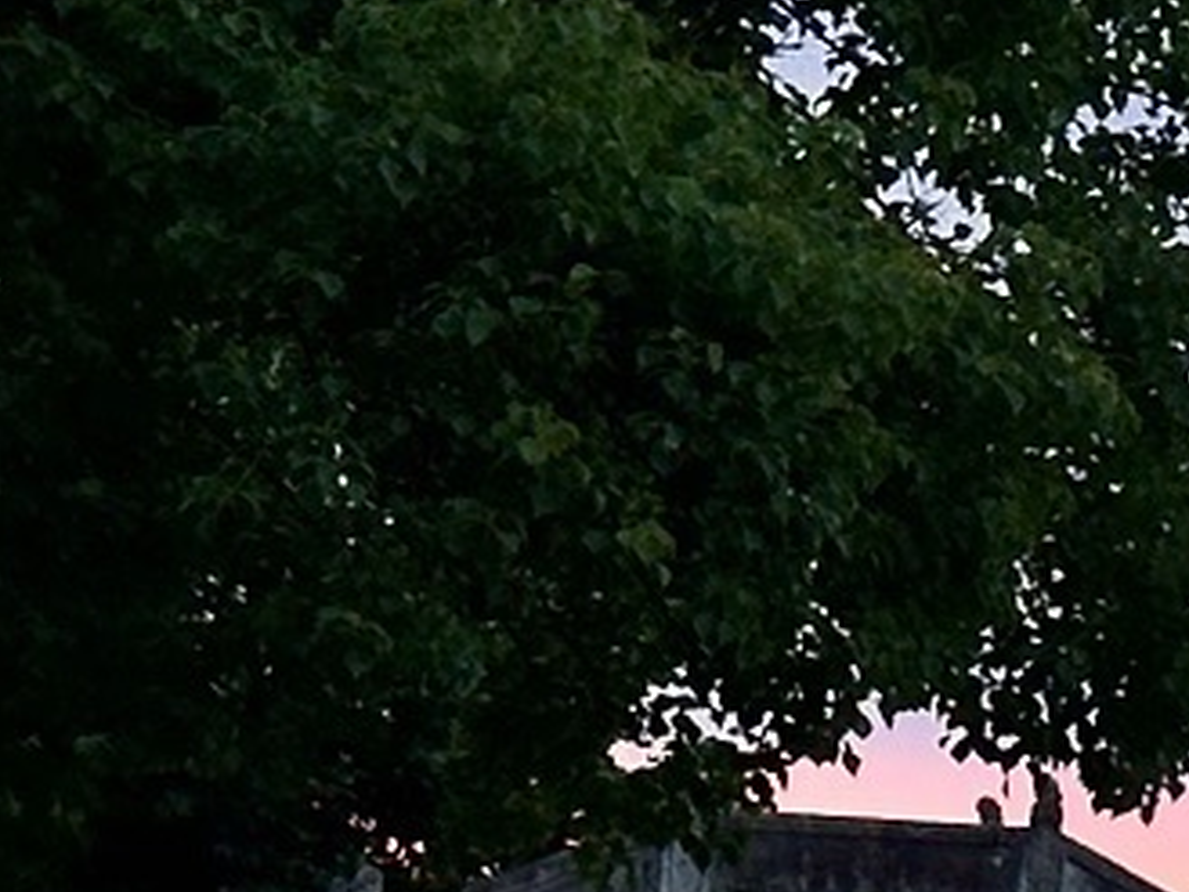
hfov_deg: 6.6
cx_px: 2183
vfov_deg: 5.1
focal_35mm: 292
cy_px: 347
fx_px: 10033
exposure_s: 1/121
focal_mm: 6.86
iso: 80
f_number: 1.78
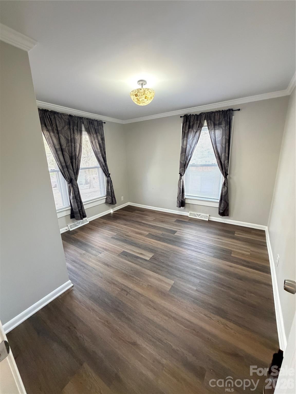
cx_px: 148
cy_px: 197
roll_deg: +1.3
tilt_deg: -14.3
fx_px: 160
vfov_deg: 102.1
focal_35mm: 14
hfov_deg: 85.7
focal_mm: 2.22
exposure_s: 1/60
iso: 640
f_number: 2.2
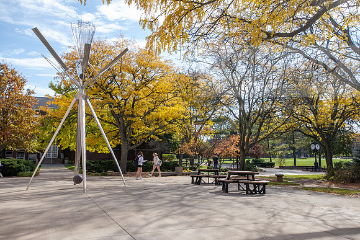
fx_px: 320
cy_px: 120
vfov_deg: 41.1
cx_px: 180
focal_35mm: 32
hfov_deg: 58.7
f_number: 7.1
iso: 250
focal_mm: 32
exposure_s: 1/400
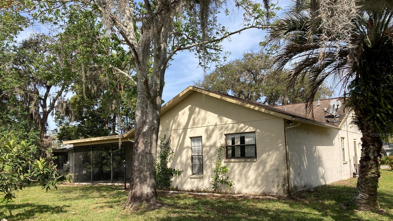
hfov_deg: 62.6
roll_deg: +1.7
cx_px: 196
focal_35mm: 31
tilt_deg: +5.7
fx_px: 323
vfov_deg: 37.6
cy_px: 134
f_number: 1.8
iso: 20
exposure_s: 1/1372
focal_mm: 3.99
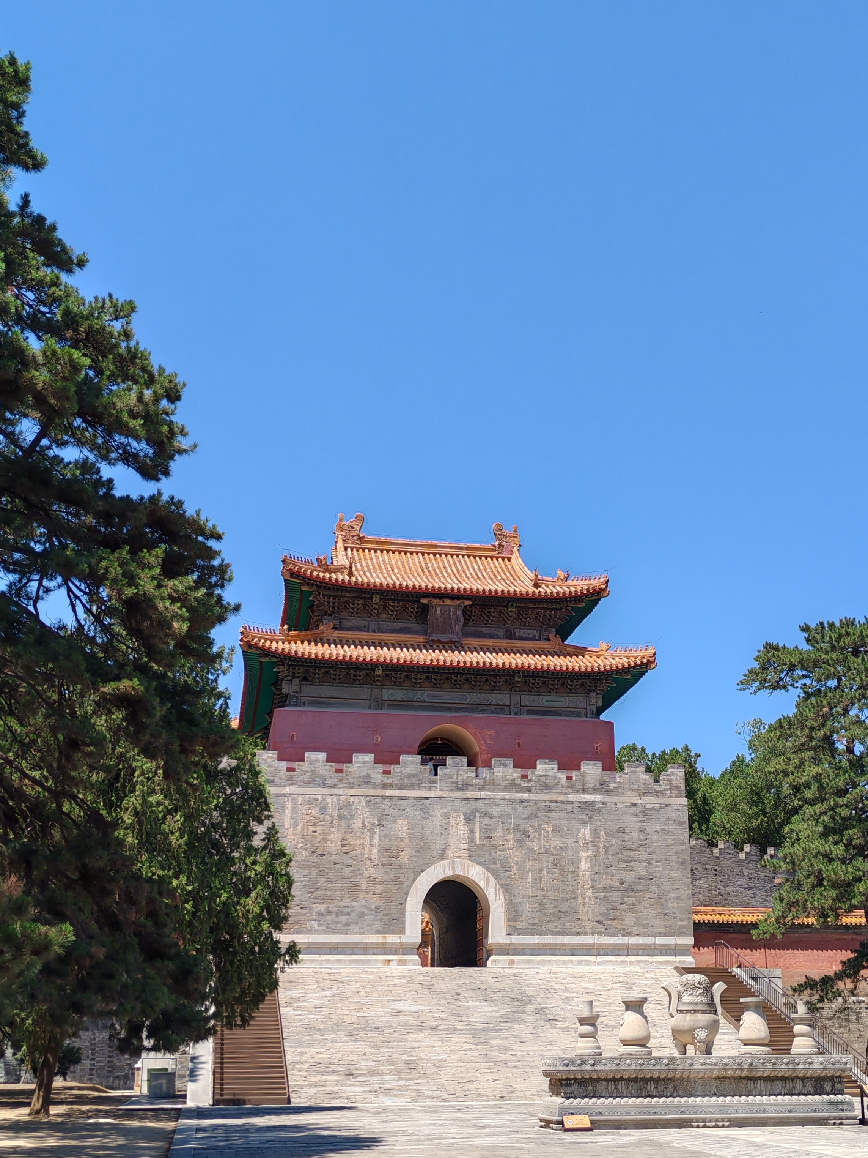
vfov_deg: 40.3
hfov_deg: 30.6
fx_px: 1571
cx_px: 581
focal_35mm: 47
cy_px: 685
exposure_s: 1/1200
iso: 50
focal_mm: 5.52
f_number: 1.95
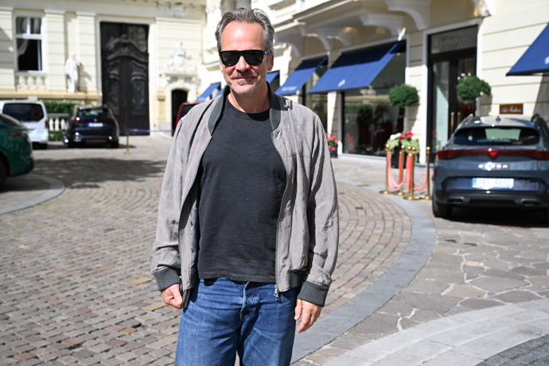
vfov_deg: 30.5
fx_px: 671
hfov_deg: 44.5
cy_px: 183
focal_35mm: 44
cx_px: 274
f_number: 4.5
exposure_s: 1/5000
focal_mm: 44
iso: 640
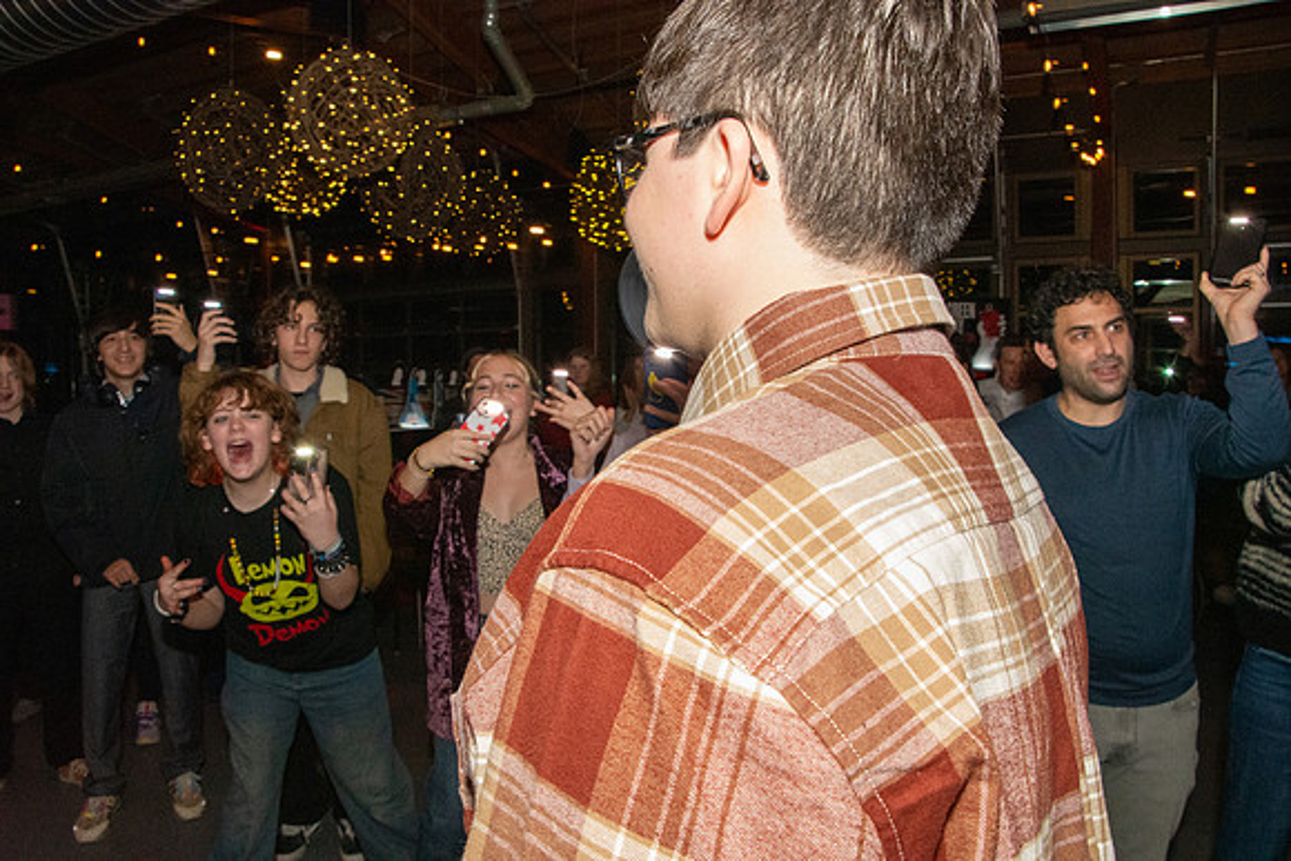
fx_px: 968
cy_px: 430
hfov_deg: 67.4
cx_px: 646
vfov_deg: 48.0
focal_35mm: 27
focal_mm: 18
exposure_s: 1/160
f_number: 9
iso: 4000
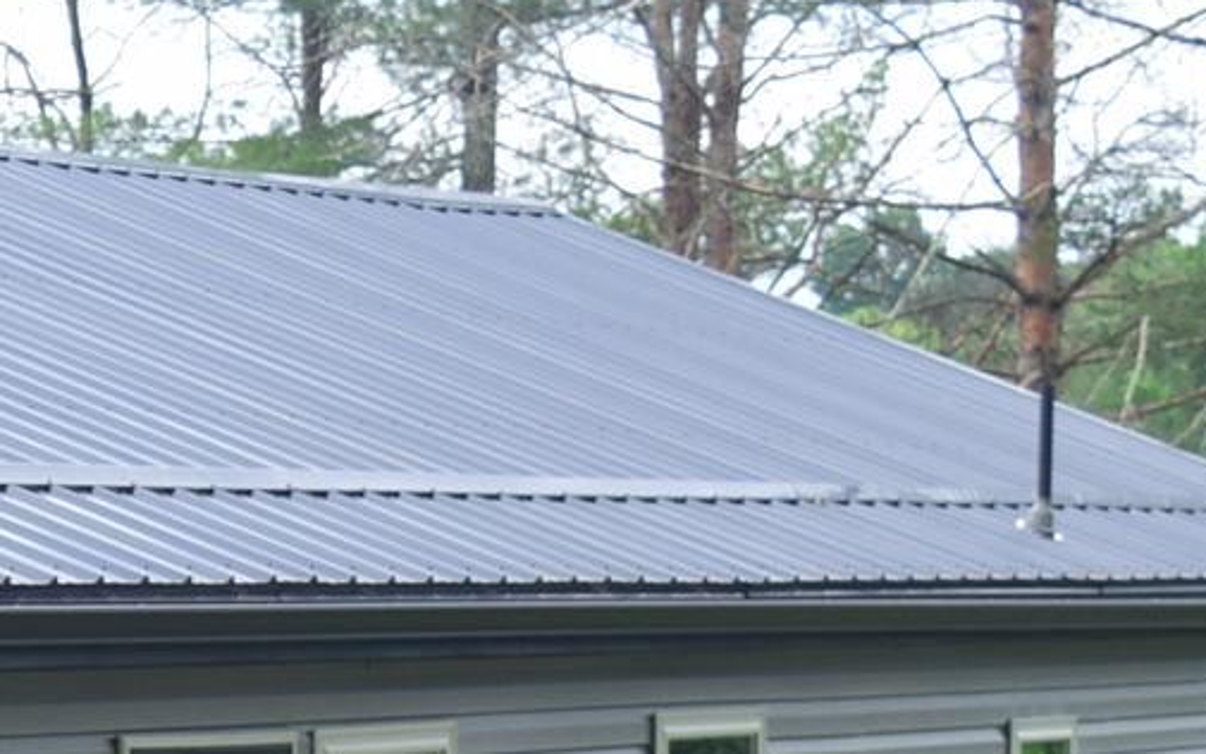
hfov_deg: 10.4
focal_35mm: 192
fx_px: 6315
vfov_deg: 6.7
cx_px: -842
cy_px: 1334
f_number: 8
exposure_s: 1/250
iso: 250
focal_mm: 31
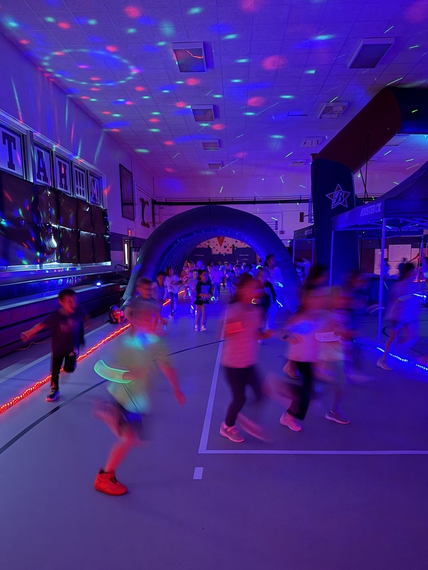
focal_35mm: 27
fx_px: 445
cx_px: 227
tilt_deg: -7.5
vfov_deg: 65.1
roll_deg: -0.2
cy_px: 314
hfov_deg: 51.3
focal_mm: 6.76
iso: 2000
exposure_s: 1/15
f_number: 1.78
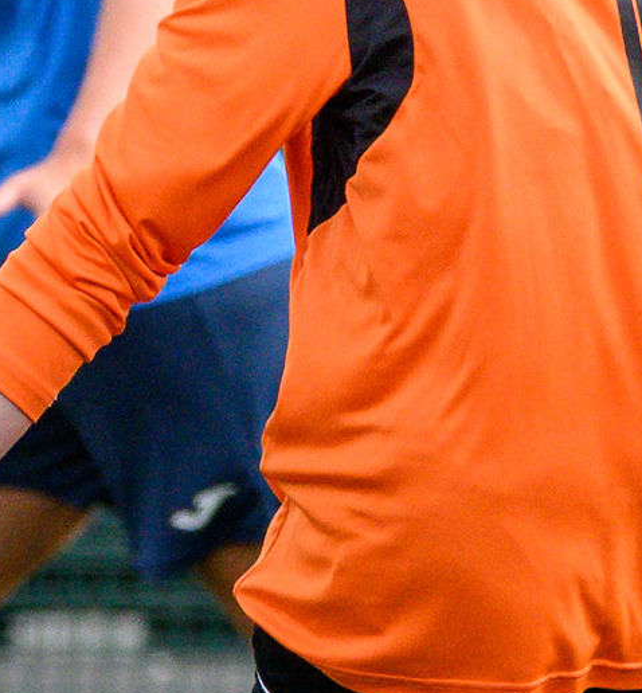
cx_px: 619
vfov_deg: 0.8
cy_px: -144
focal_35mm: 2380
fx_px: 51962
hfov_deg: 0.7
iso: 1000
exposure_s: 1/2500
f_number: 5
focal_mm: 220
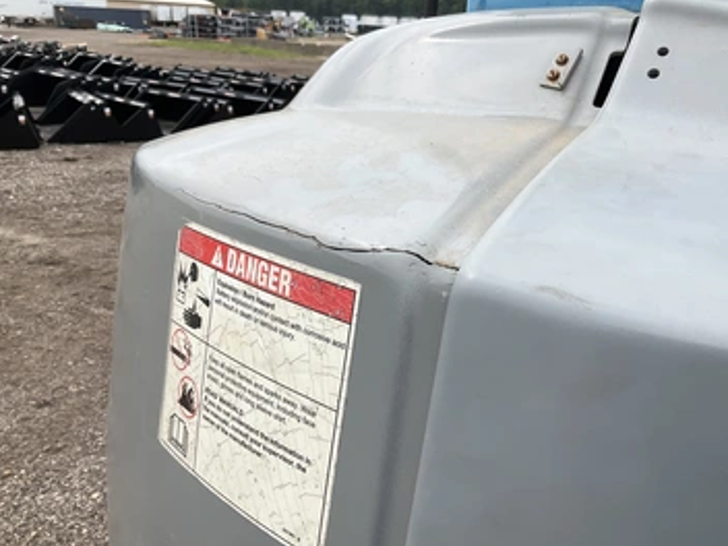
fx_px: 694
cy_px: 273
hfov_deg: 55.3
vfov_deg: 42.9
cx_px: 397
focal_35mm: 33
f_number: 1.8
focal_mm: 3
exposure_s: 1/1451
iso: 25
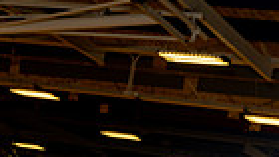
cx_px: 187
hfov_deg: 14.8
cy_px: 405
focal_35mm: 145
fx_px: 1074
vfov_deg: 7.7
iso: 250
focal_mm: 43
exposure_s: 1/250
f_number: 5.6
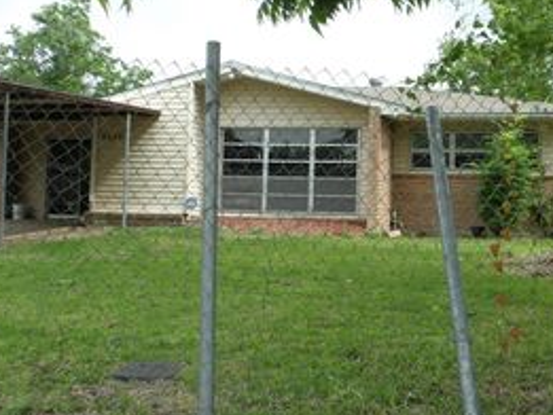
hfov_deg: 42.0
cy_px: 183
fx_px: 703
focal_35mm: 44
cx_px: 396
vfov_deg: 32.9
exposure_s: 1/198
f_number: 4.1
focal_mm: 4.2
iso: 100
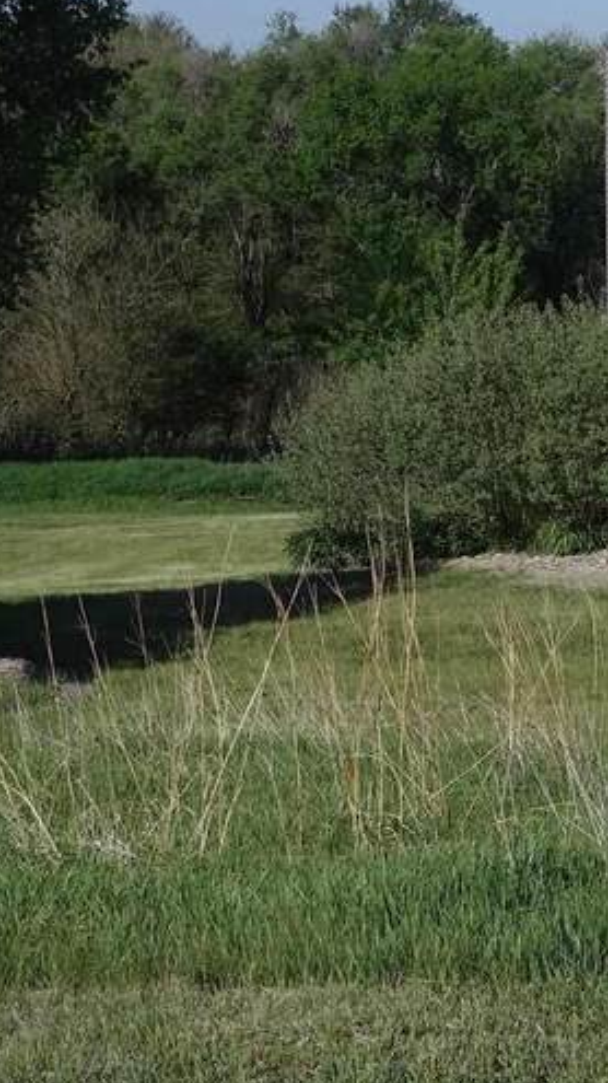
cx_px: 1314
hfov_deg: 12.3
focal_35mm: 84
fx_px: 2410
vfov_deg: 25.3
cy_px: 489
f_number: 4
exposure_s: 1/200
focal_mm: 11.45
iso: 125
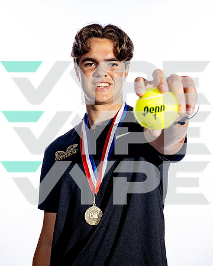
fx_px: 455
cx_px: 102
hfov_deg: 26.4
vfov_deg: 32.6
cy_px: 133
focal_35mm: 58
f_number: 8
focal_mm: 41
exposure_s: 1/250
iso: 250
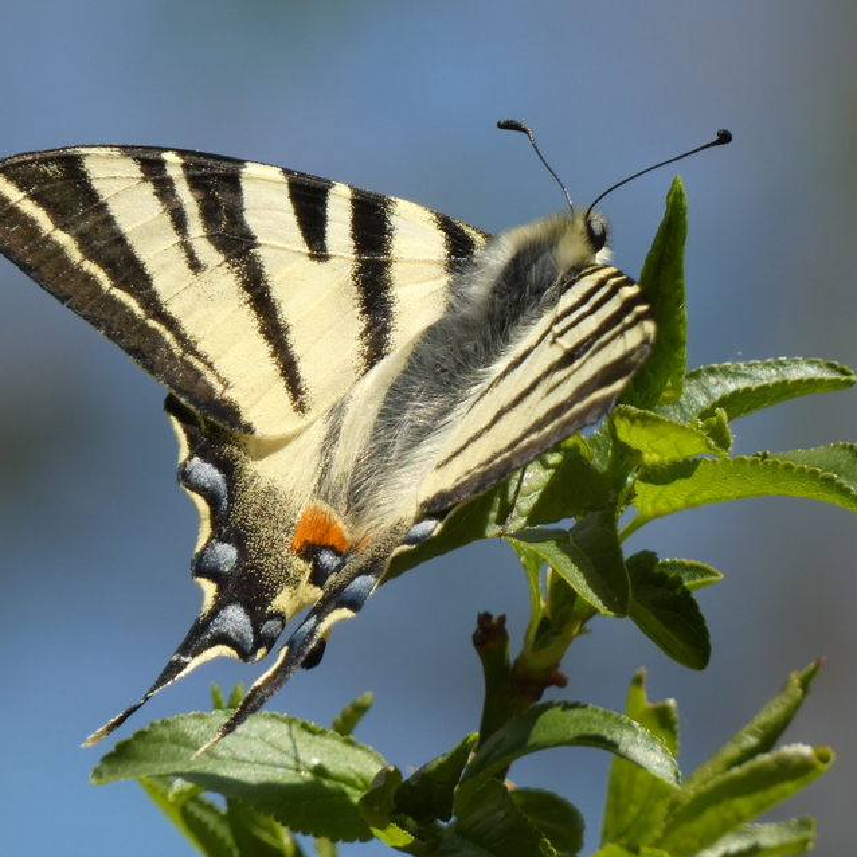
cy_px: 428
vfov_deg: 2.3
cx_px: 413
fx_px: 21259
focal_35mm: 759
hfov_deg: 2.3
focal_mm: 115
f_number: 5.6
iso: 80
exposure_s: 1/160
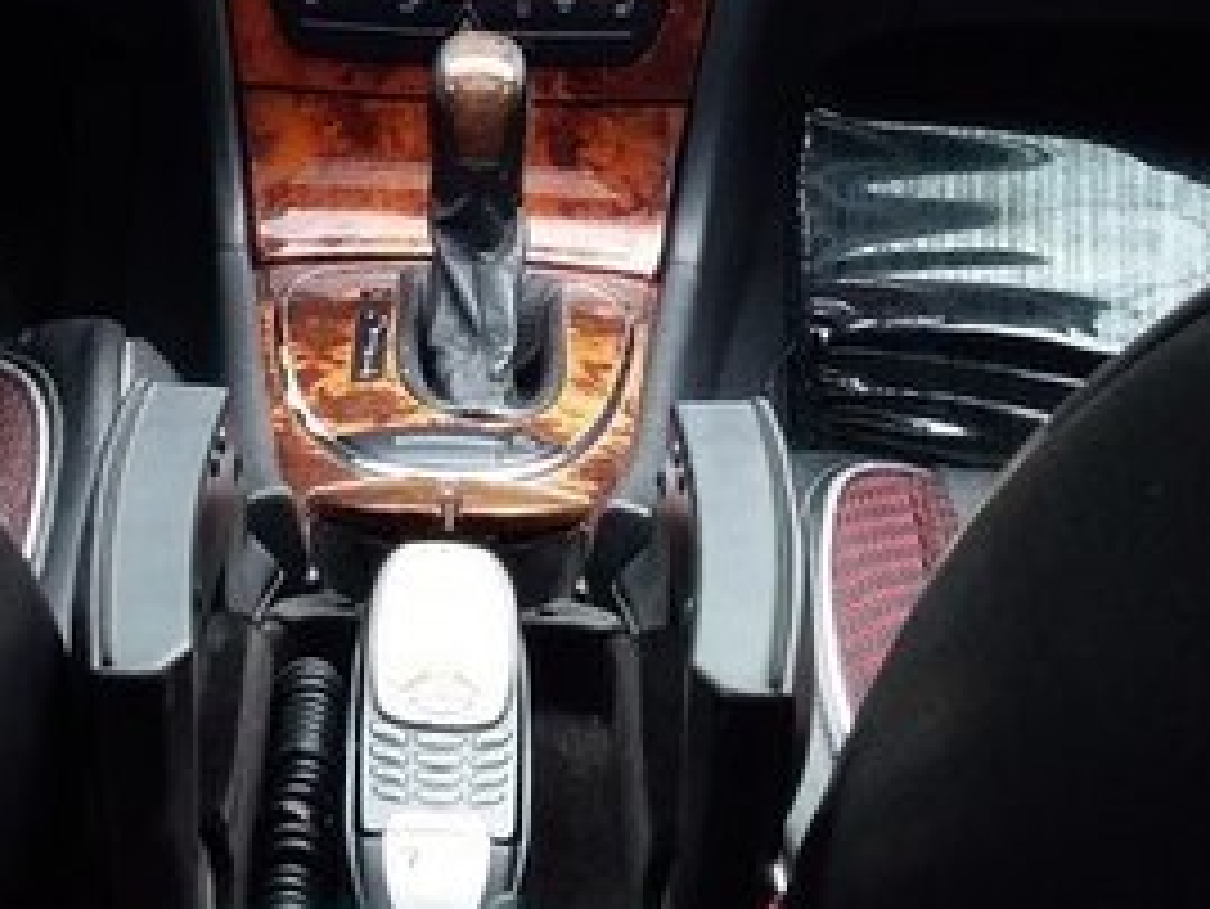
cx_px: 387
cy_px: -169
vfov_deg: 18.4
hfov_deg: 25.5
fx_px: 2658
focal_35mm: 76
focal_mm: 3.3
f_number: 2.2
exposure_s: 1/100
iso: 40
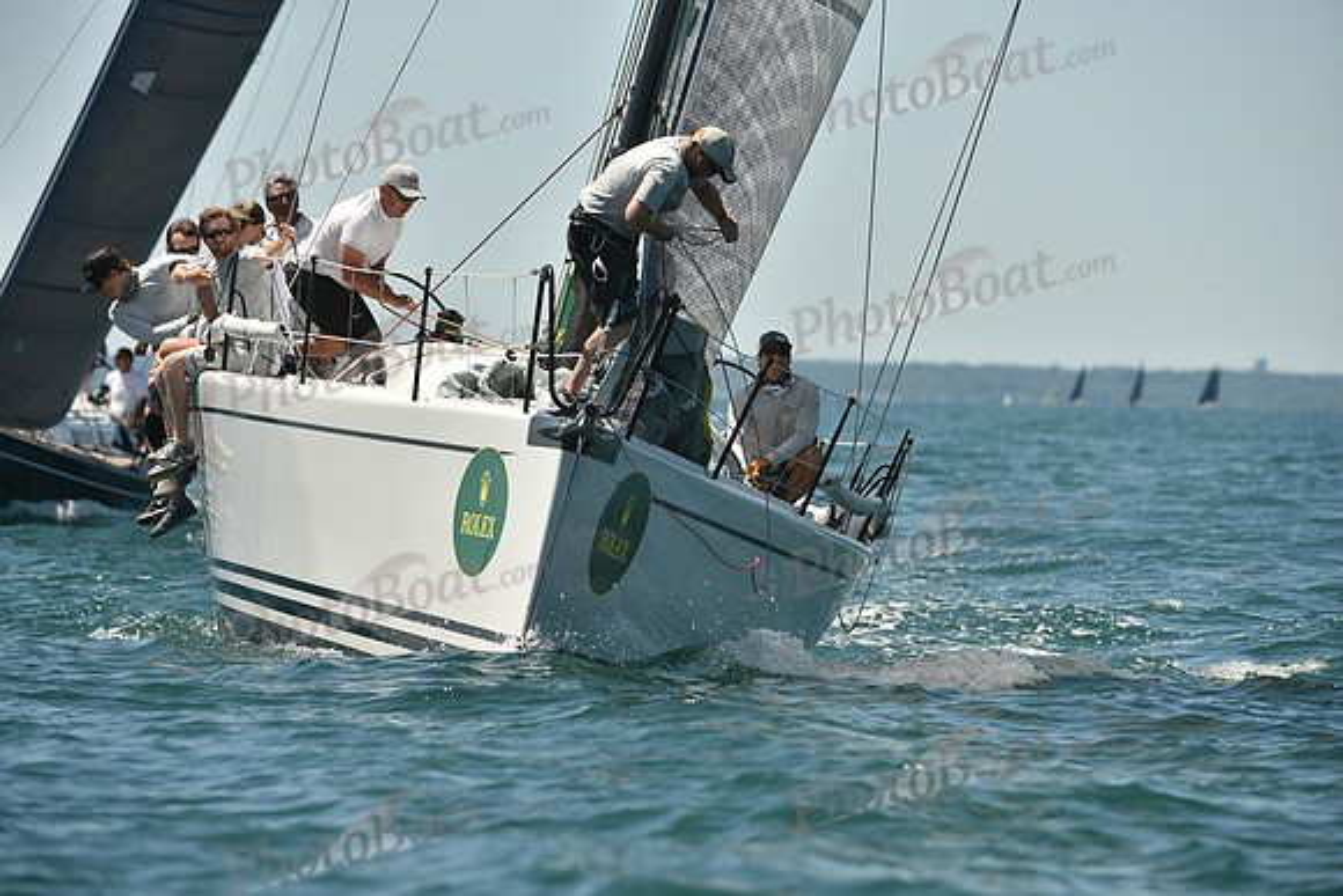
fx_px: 10821
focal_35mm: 290
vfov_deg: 4.7
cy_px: 448
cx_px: 672
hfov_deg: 7.1
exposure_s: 1/1250
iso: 250
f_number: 6.3
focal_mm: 290
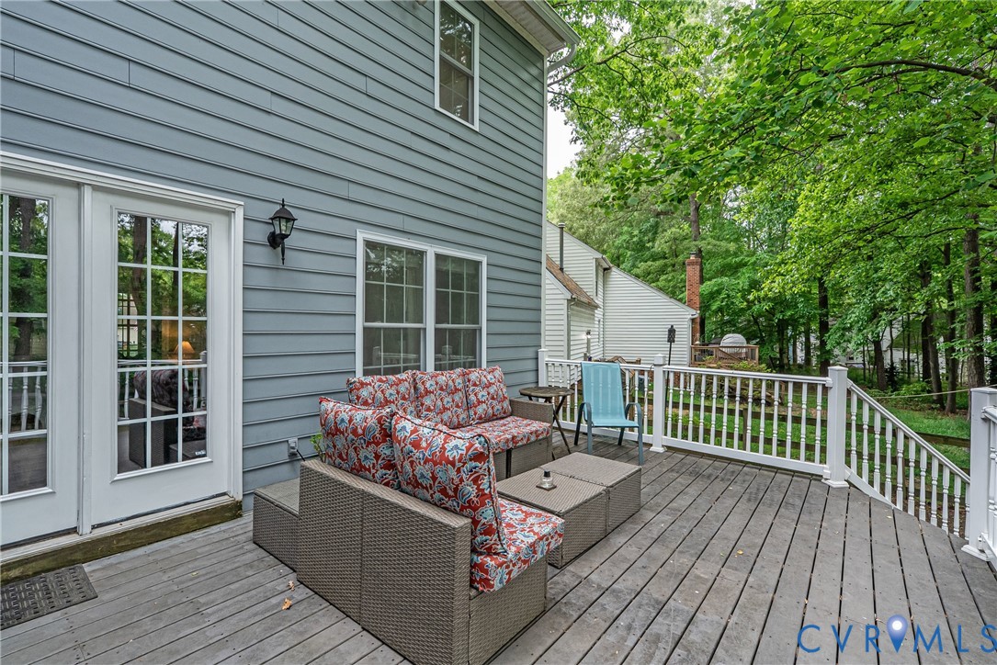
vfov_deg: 73.8
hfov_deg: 96.7
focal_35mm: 16
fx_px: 443
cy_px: 332
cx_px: 498
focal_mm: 16
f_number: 8
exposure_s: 1/80
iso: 800
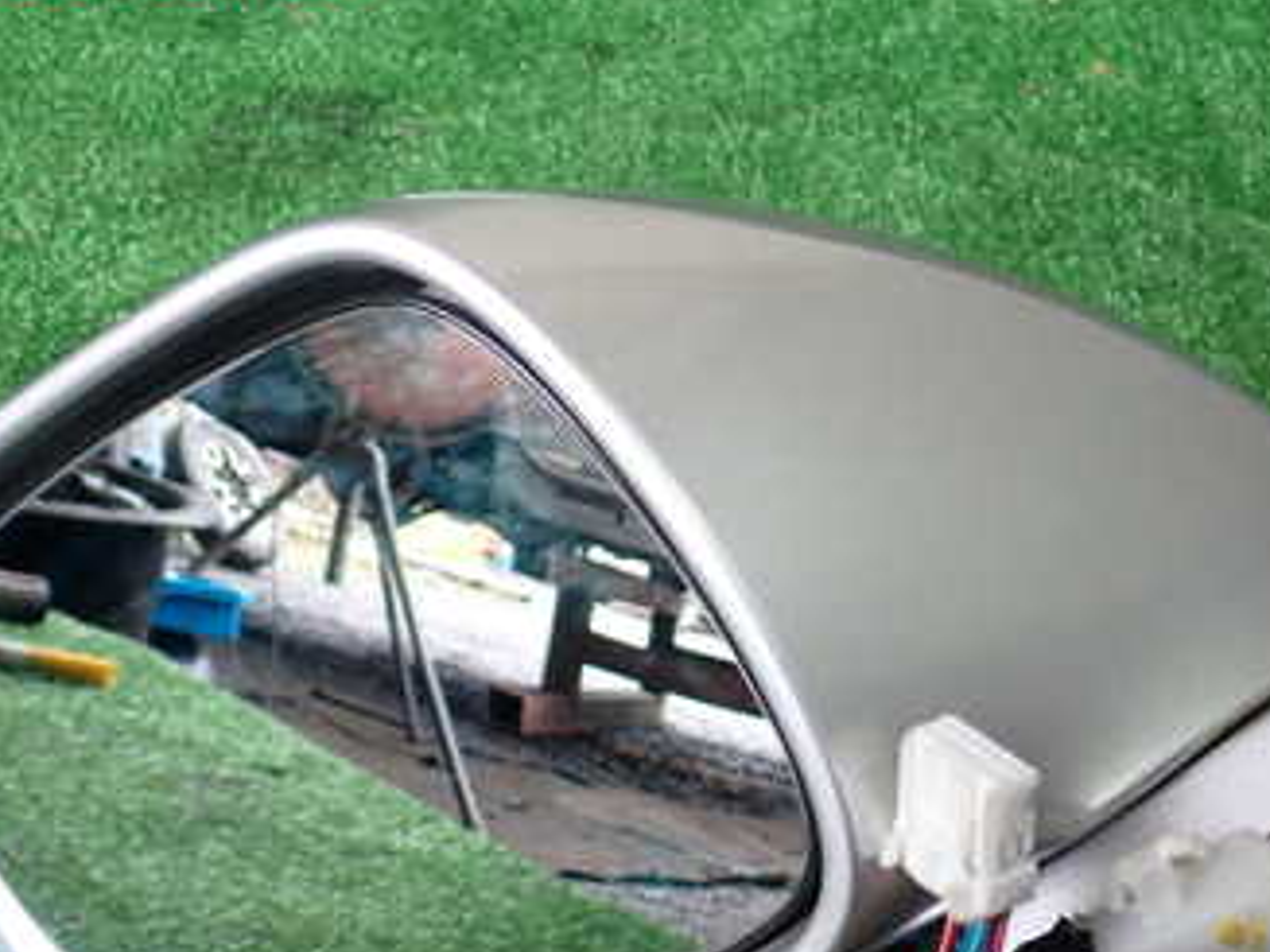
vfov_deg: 26.0
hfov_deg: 34.7
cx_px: 816
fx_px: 2017
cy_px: 793
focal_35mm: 55
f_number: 2.3
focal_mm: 5.4
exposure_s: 1/50
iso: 200
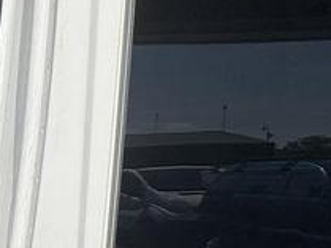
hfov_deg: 23.7
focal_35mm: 60
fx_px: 574
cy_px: 261
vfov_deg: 23.2
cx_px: -196
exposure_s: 1/2874
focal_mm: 2.22
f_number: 2.2
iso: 50
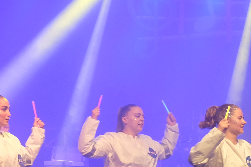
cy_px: 161
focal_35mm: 153
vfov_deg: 8.9
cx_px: 309
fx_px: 1067
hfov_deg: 13.0
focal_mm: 25.4
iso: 1000
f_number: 3.2
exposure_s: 1/80
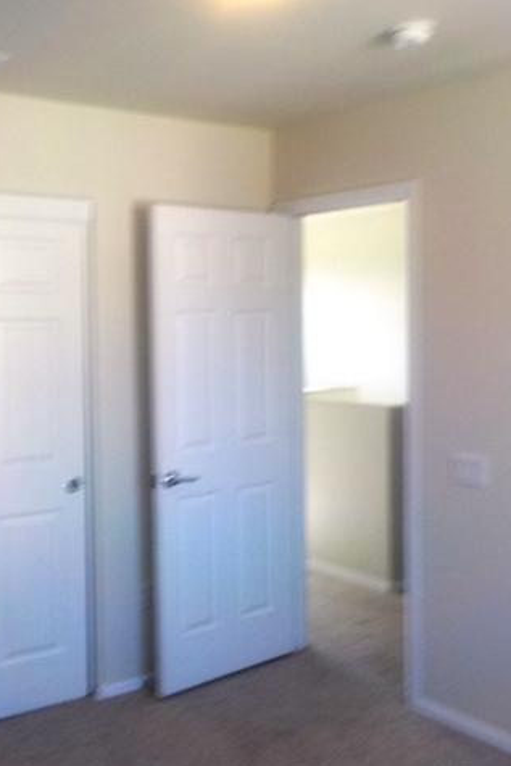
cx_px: 214
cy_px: 385
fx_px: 894
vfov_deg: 46.4
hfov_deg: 31.9
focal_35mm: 42
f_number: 3.3
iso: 125
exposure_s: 1/40
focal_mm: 4.1
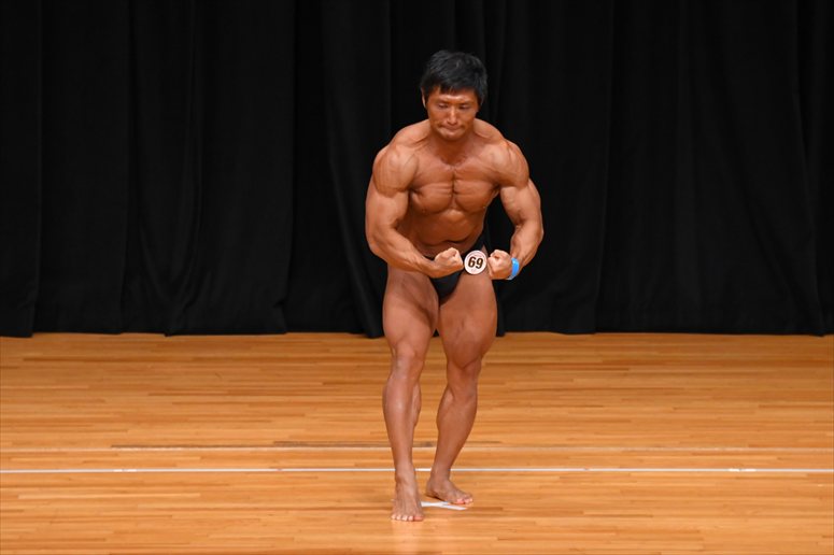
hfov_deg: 6.5
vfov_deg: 4.4
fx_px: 7294
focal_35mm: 315
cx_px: 417
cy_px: 278
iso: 3200
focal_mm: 210
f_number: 5.6
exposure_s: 1/400
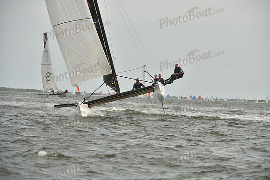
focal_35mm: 200
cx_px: 135
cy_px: 90
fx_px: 1500
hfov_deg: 10.3
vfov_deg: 6.9
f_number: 5.6
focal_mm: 200
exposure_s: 1/1600
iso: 320
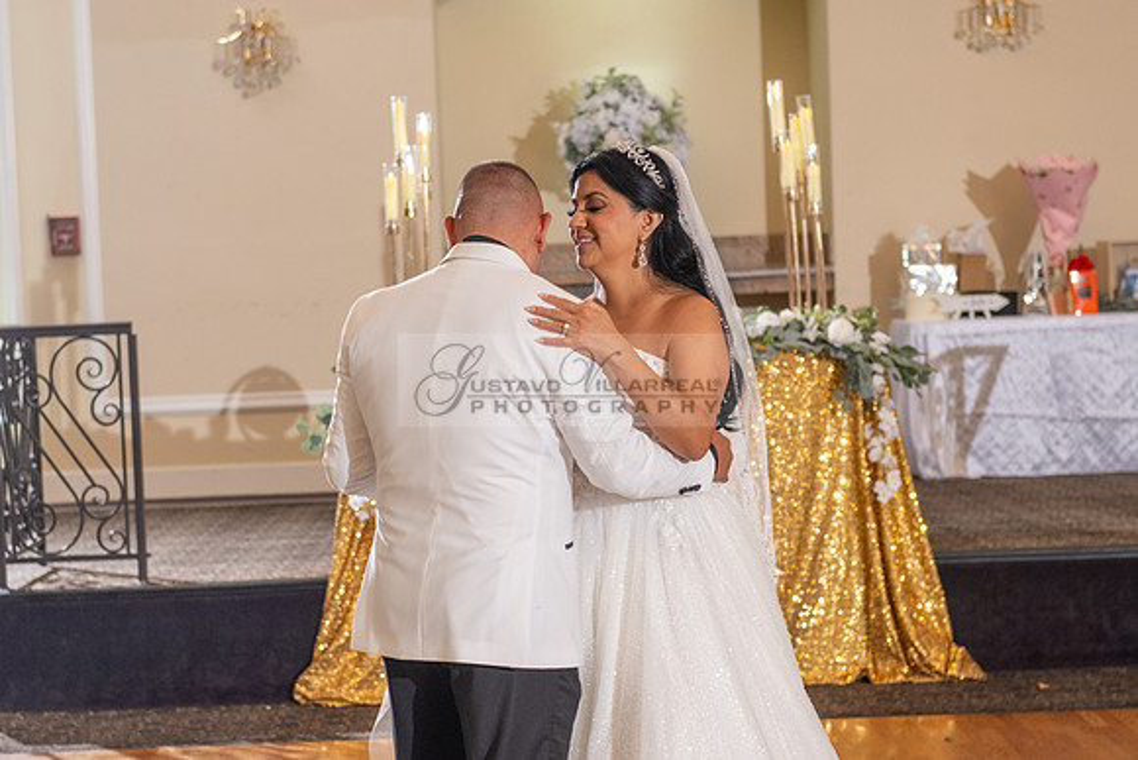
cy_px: 443
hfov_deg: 20.0
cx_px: 485
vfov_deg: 13.4
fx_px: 3232
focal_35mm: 102
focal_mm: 70
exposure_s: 1/160
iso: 800
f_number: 4
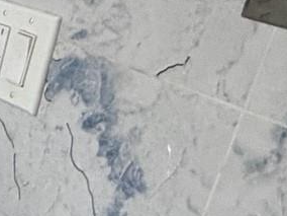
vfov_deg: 14.6
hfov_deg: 9.9
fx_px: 837
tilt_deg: -19.2
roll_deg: +2.4
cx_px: -689
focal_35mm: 101
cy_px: 106
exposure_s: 1/91
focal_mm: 2.22
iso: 320
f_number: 2.2
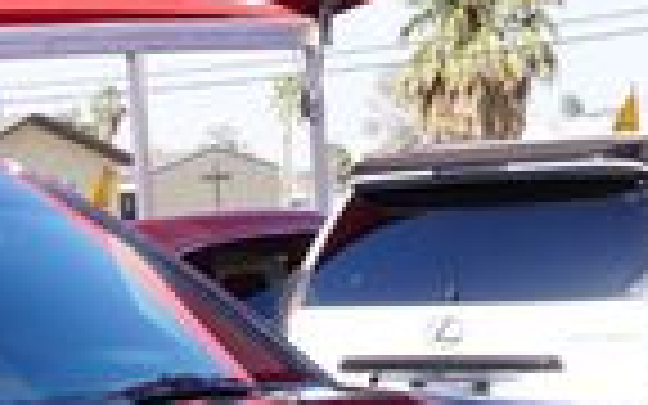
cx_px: -184
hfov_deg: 14.1
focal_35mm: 142
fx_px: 2512
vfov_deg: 8.7
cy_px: 819
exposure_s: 1/80
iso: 100
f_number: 9
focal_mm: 21
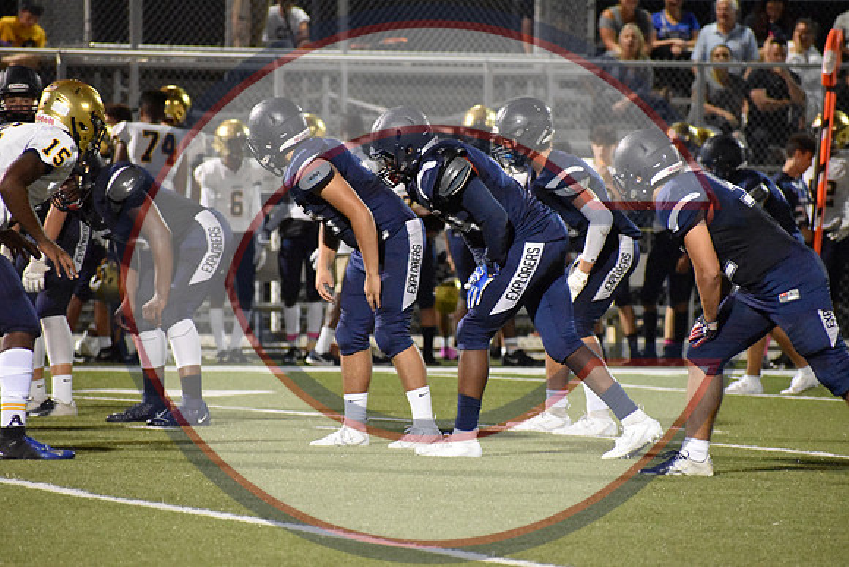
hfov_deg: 5.7
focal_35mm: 360
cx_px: 424
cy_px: 284
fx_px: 8492
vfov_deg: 3.8
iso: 12800
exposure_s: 1/200
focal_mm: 240
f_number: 6
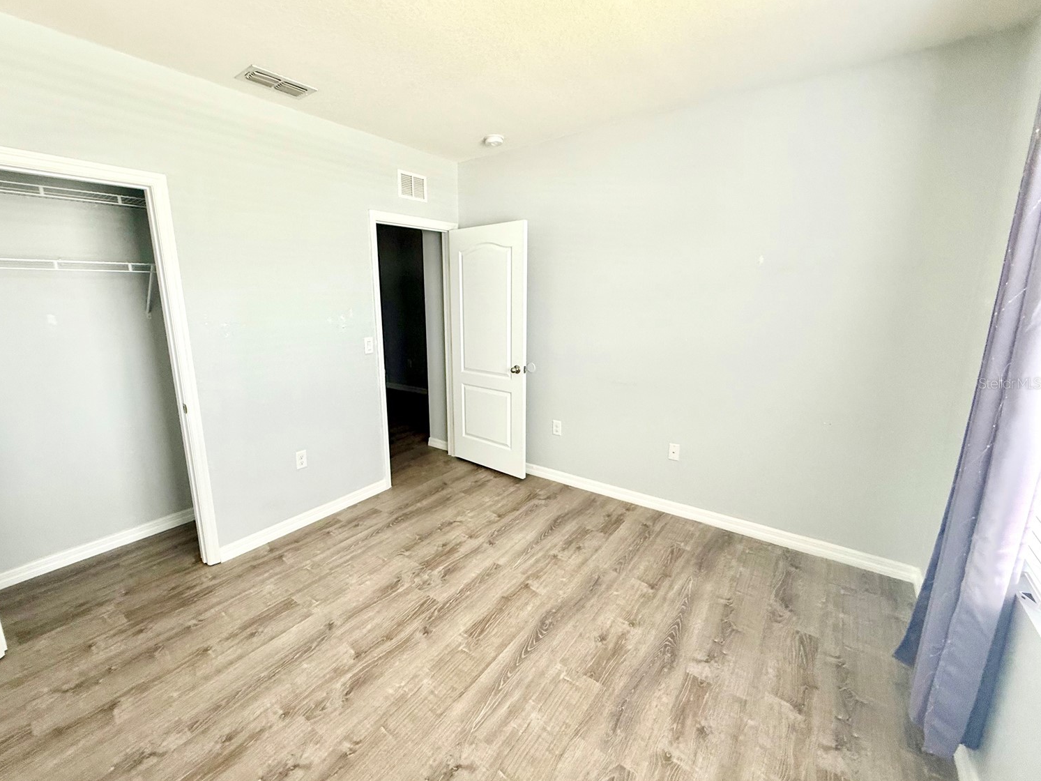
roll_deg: +0.2
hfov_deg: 98.0
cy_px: 383
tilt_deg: -10.6
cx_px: 487
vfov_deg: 81.7
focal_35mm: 15
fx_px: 451
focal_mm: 2.22
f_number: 2.2
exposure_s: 1/99
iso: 160
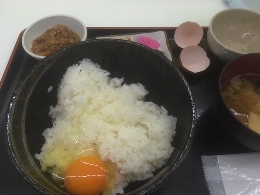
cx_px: 130
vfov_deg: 48.2
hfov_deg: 61.7
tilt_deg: -57.3
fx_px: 218
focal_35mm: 29
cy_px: 98
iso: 25
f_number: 2.2
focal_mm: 4.15
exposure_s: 1/30
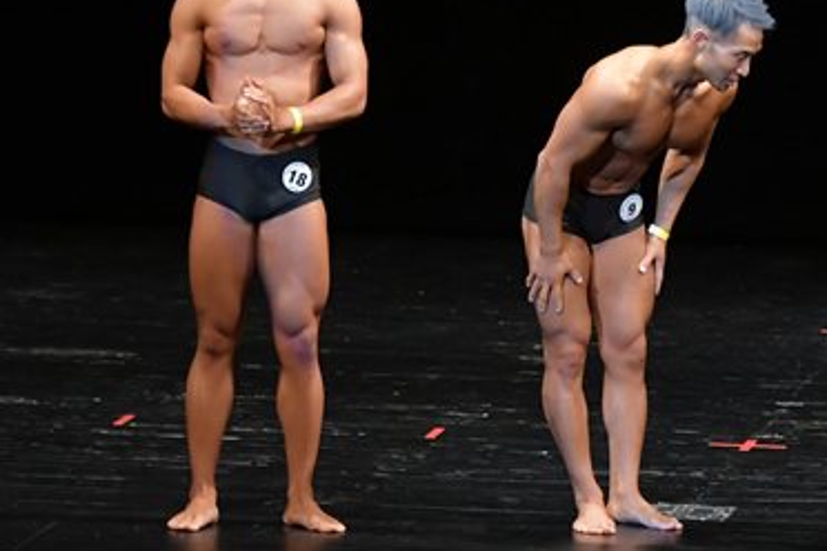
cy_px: 278
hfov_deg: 5.9
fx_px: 8040
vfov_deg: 3.9
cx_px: 612
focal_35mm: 350
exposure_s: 1/400
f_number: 5.6
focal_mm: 112
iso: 3200
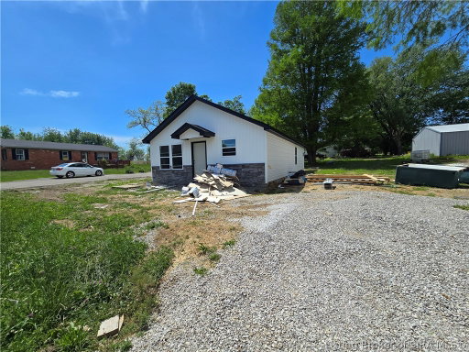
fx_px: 176
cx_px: 234
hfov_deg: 106.2
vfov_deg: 89.9
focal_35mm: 13
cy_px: 176
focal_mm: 2.2
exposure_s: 1/3092
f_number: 2.2
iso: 50
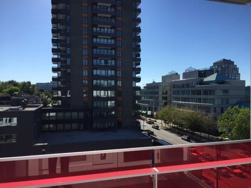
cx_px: 126
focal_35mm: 29
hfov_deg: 61.7
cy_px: 94
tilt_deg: -1.1
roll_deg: +1.0
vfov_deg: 48.2
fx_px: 210
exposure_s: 1/2083
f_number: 2.2
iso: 32
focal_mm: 4.15
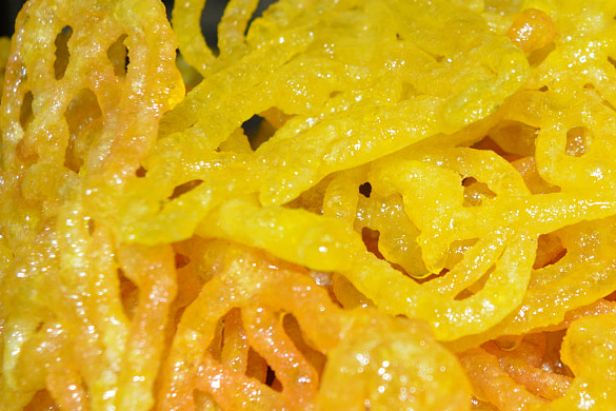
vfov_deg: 16.6
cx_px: 604
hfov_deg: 23.8
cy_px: 160
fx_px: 1403
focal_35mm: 82
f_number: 4.5
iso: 500
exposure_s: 1/60
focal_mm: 20
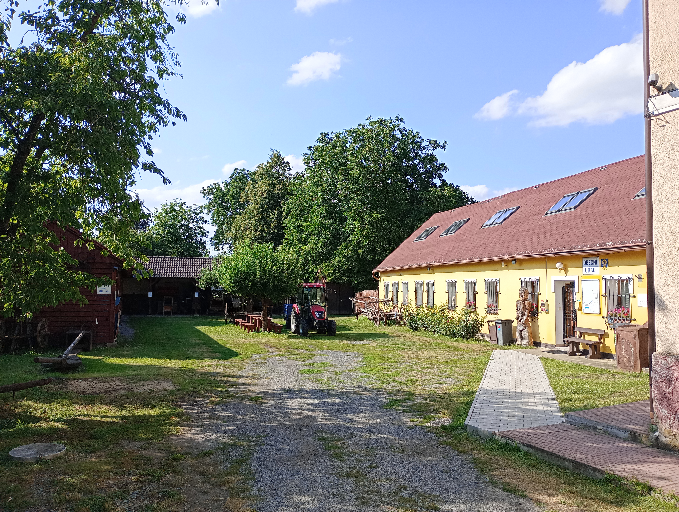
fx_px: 550
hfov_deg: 63.4
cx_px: 340
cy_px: 256
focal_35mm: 28
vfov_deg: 49.9
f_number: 1.8
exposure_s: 1/607
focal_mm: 4.27
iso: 102
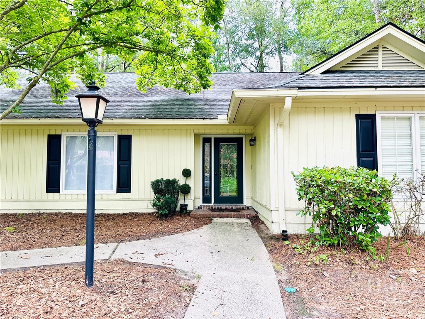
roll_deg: -0.4
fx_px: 295
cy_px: 160
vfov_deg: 56.8
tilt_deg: +4.0
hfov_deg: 71.6
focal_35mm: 24
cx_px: 212
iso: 125
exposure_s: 1/121
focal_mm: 6.86
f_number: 1.78
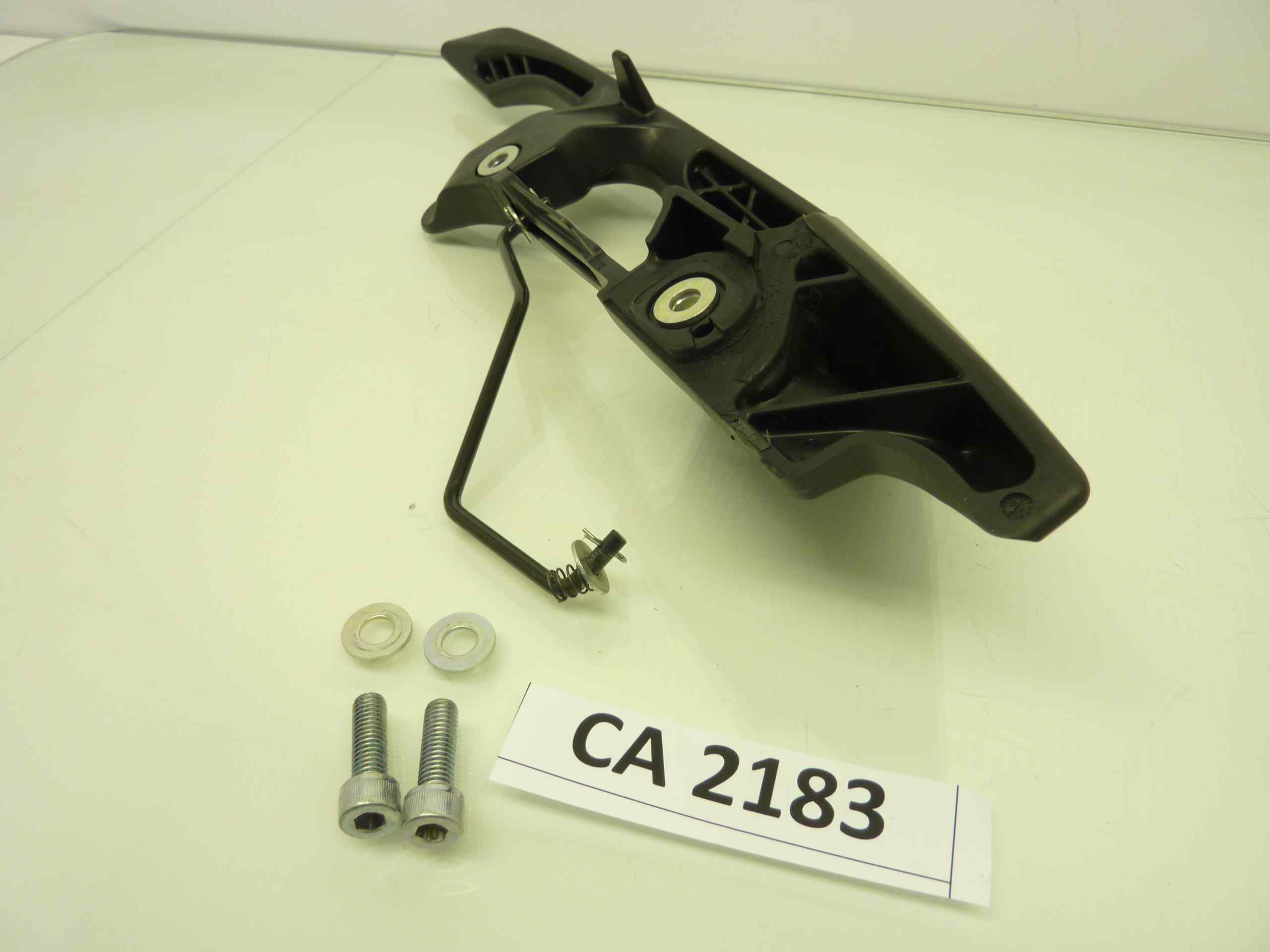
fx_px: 917
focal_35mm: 25
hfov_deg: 69.4
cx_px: 635
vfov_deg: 54.9
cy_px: 476
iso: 80
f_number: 3.3
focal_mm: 4.1
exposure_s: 1/25
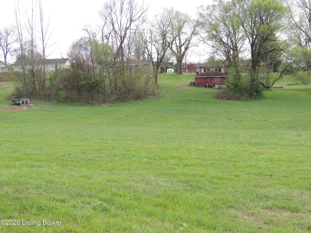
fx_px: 422
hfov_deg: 40.4
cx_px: 156
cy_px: 116
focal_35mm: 47
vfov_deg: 30.9
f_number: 3.5
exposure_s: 1/200
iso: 100
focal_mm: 8.3
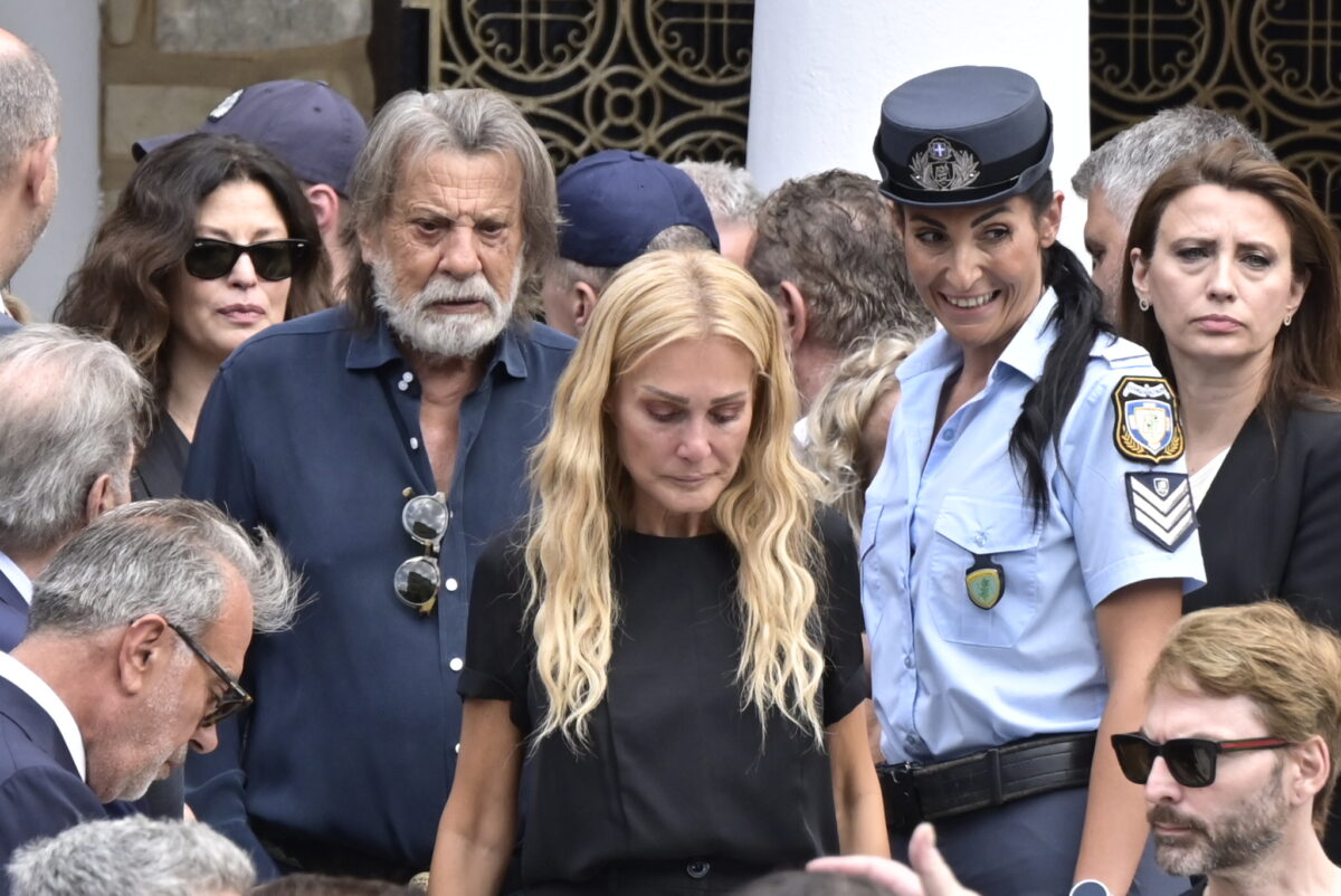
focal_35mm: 200
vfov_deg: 6.9
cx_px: 670
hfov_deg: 10.3
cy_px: 448
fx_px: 7455
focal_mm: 200
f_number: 8
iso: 1000
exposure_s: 1/640
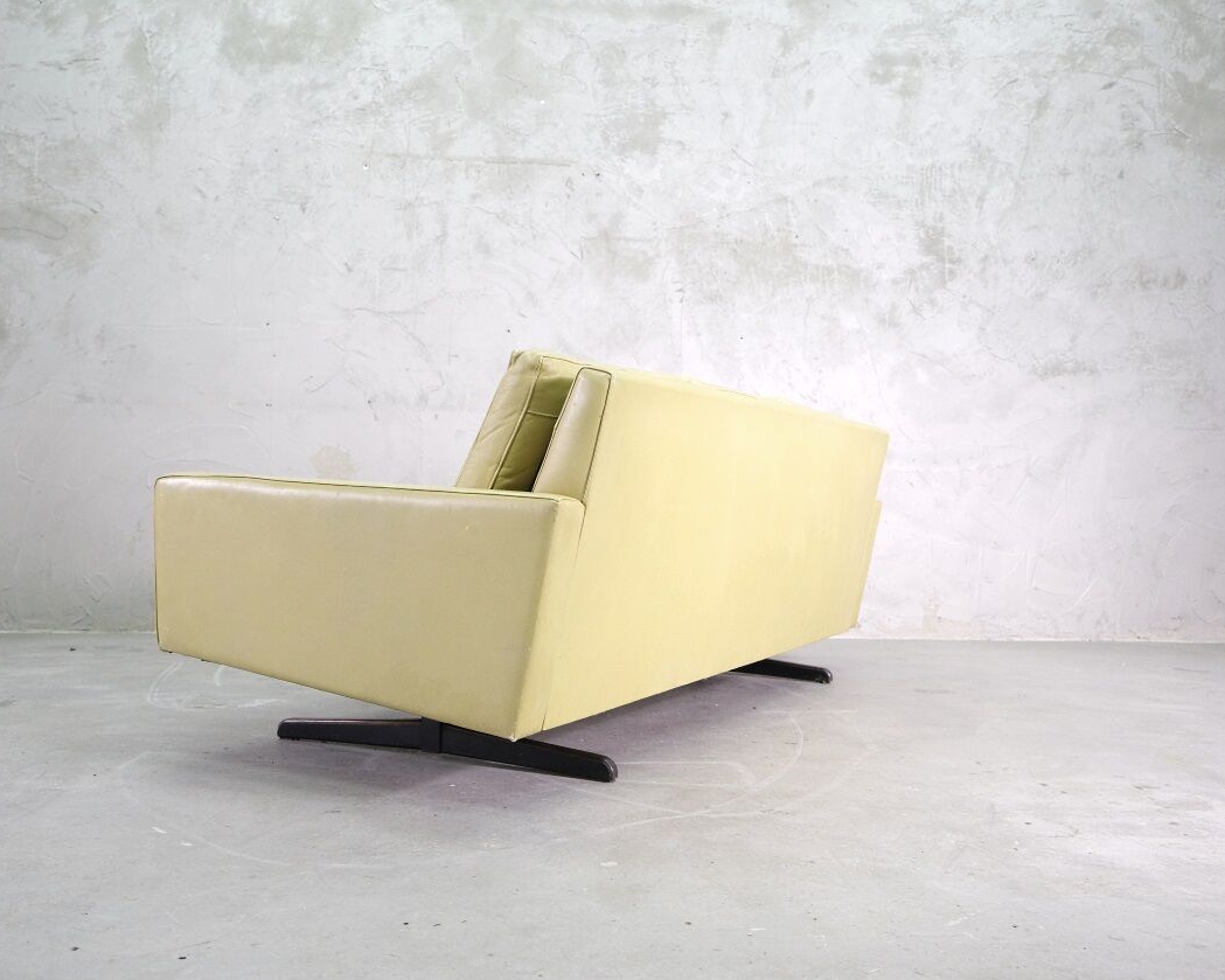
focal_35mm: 33
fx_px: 1196
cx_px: 527
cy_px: 493
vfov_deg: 44.5
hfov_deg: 54.0
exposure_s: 1/27
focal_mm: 19.2
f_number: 4
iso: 1250
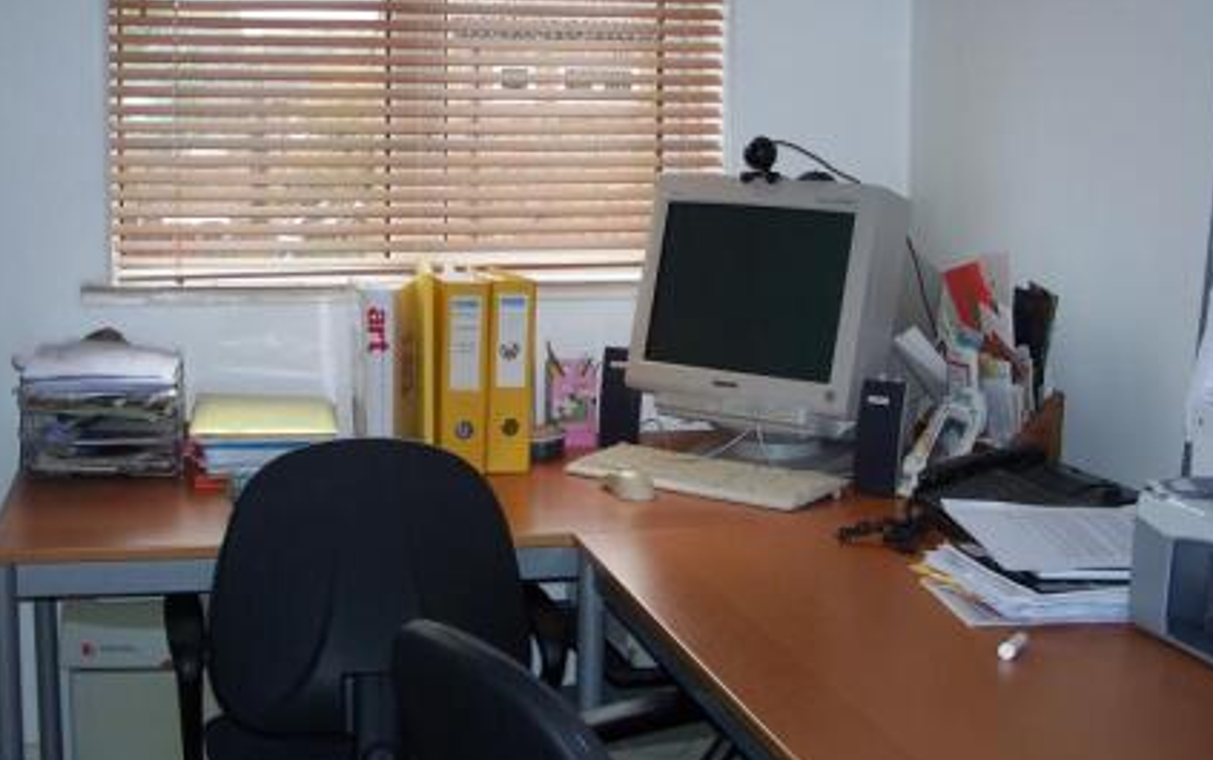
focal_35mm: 54
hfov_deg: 37.5
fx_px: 1786
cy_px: 348
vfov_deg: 24.0
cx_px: 549
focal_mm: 7.8
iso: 125
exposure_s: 1/60
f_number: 2.8
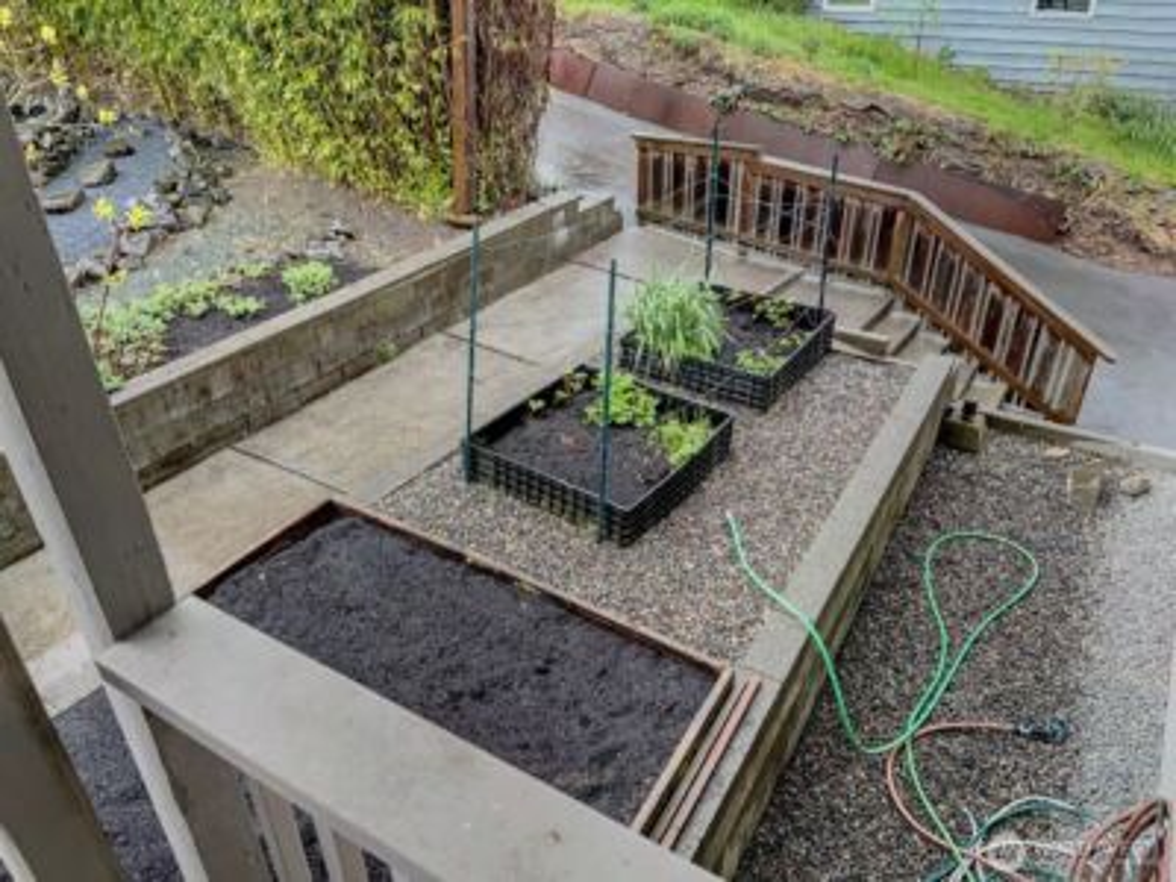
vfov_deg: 53.1
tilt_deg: -31.6
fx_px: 883
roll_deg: +1.8
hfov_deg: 67.3
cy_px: 441
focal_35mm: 26
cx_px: 588
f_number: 1.5
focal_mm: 5.7
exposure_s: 1/60
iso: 320
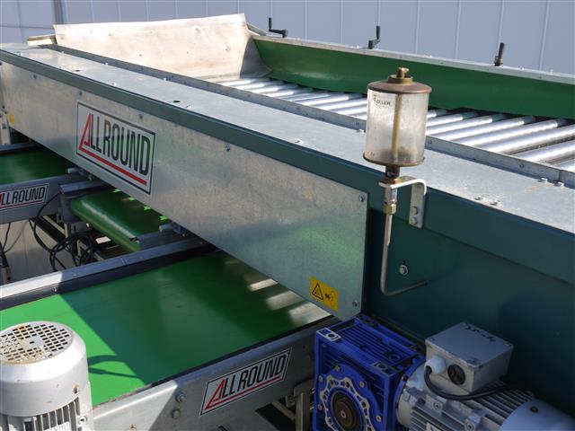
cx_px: 288
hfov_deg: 44.8
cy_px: 216
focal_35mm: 42
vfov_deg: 34.3
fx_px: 698
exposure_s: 1/250
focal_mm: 21
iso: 100
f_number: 7.1
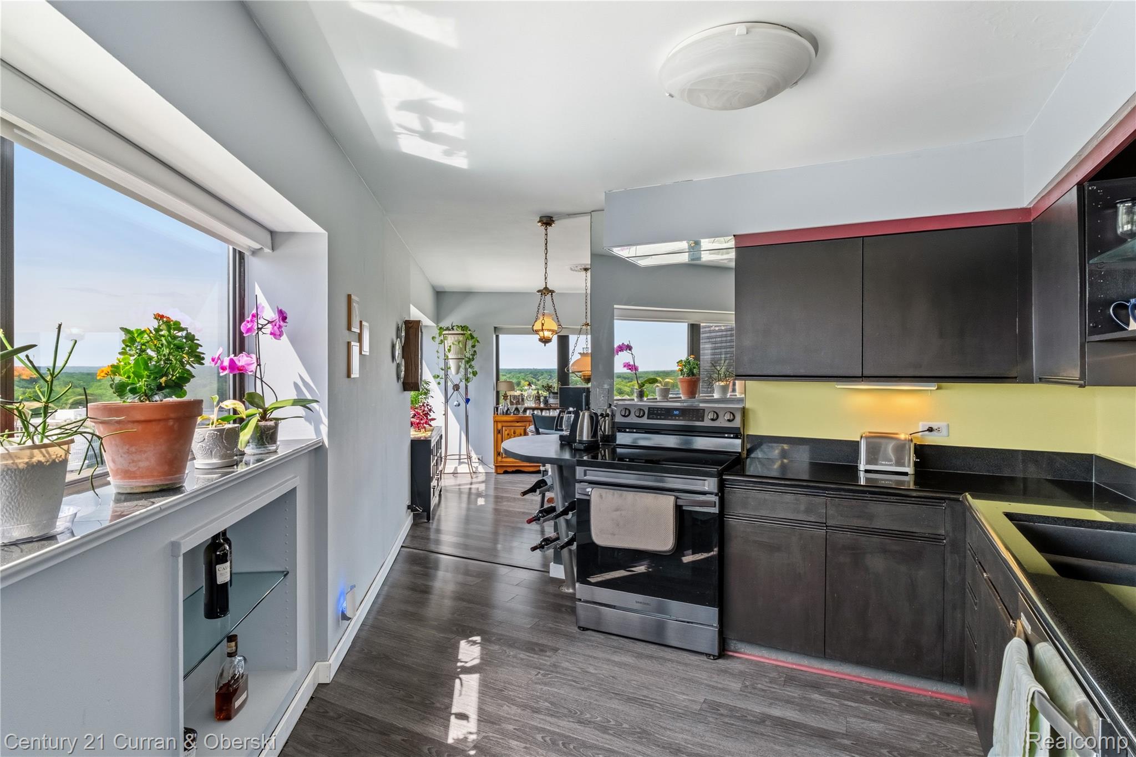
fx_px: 599
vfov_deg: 64.5
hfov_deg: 86.9
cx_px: 568
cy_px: 378
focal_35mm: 19
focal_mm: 12.4
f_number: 8
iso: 500
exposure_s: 1/4
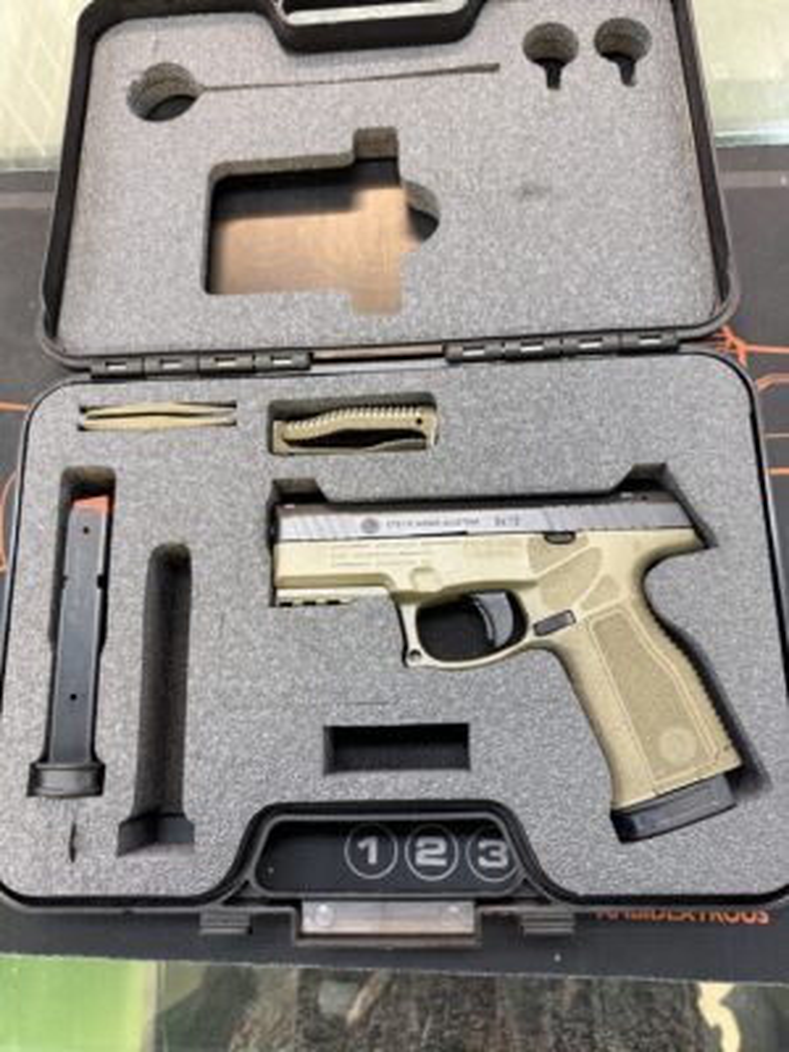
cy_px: 526
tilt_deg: -75.7
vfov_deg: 71.6
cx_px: 394
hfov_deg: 56.8
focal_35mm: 24
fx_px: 729
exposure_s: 1/50
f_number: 1.78
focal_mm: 6.76
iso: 320
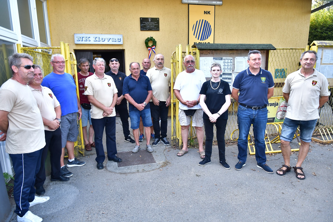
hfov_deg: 73.7
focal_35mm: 24
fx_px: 222
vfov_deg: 53.1
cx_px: 166
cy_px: 111
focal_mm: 16
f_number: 3.5
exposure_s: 1/125
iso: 250
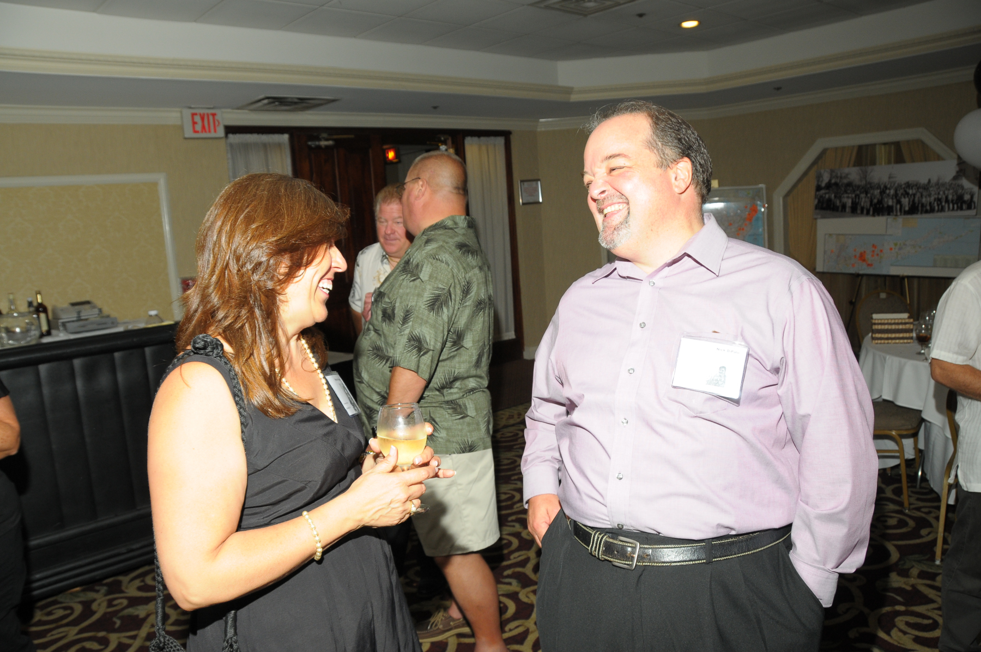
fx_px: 735
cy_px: 326
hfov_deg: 67.4
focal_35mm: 27
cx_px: 490
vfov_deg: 47.8
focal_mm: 18
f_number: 5.6
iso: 400
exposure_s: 1/80
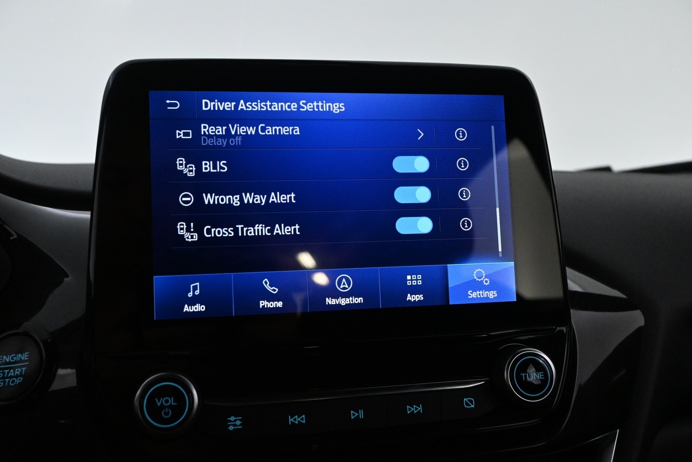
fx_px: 692
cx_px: 346
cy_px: 231
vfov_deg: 36.9
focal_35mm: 36
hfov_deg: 53.1
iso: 5000
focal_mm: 24
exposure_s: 1/125
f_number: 5.6
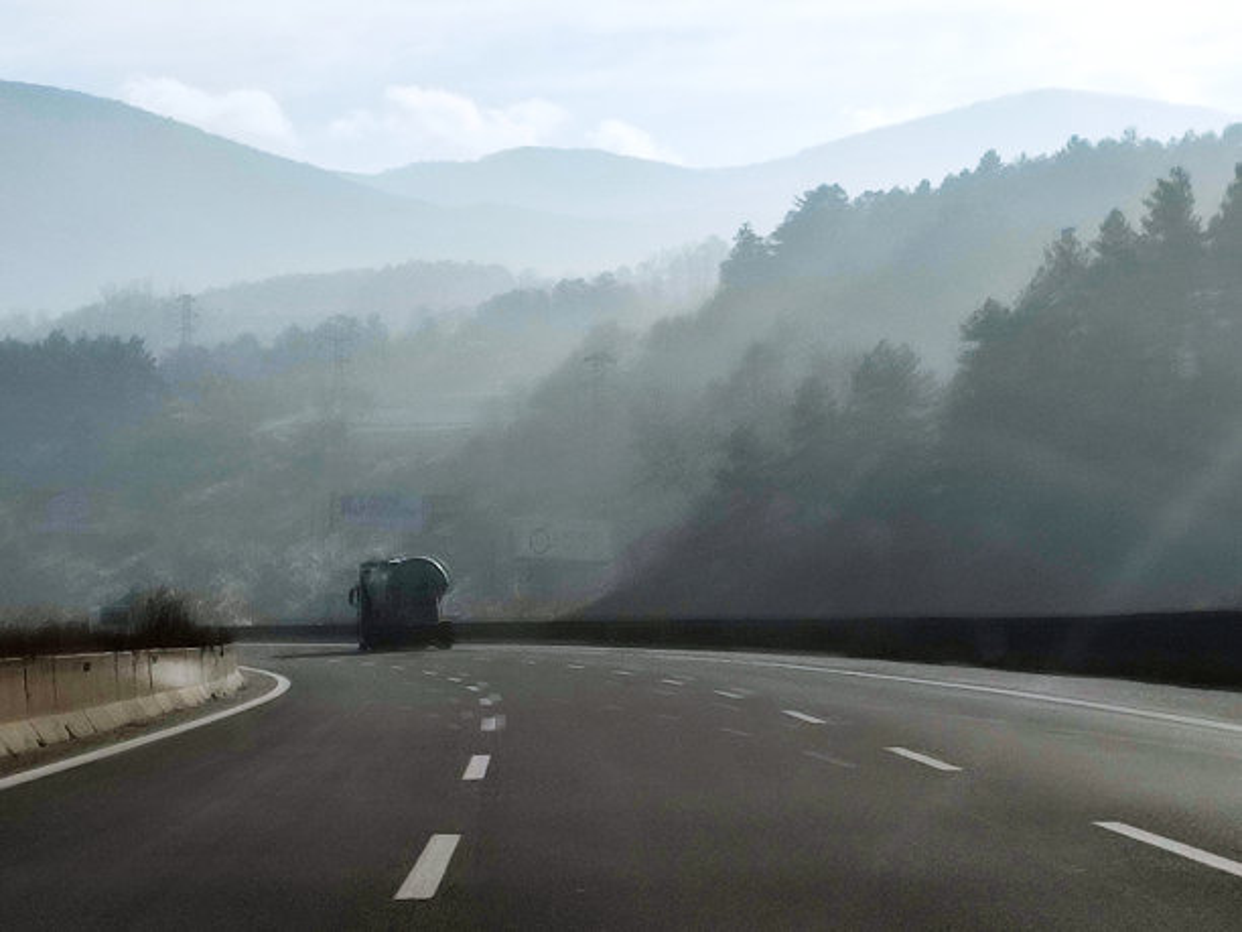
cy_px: 466
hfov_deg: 69.4
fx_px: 897
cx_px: 621
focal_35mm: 25
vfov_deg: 54.9
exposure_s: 1/1651
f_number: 1.9
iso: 50
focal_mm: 6.04
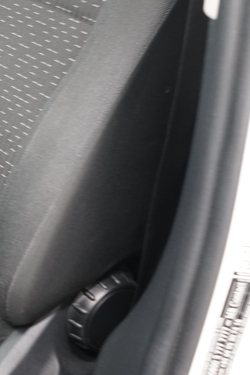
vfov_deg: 23.3
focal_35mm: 85
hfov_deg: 13.8
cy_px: 36
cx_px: -235
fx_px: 885
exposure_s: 1/2.5
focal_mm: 28
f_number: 5.6
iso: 800
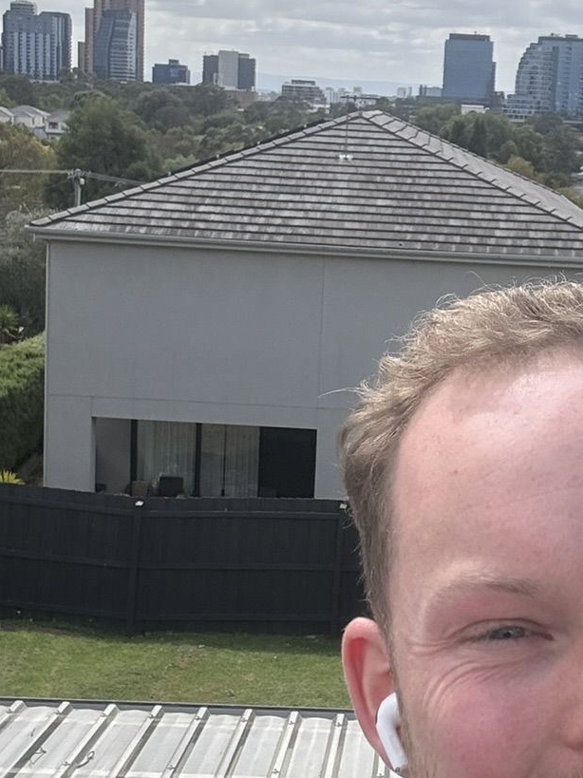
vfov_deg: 26.0
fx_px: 1685
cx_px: 423
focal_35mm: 75
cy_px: 411
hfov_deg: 19.5
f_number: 1.9
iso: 40
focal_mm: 2.69
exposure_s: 1/1148
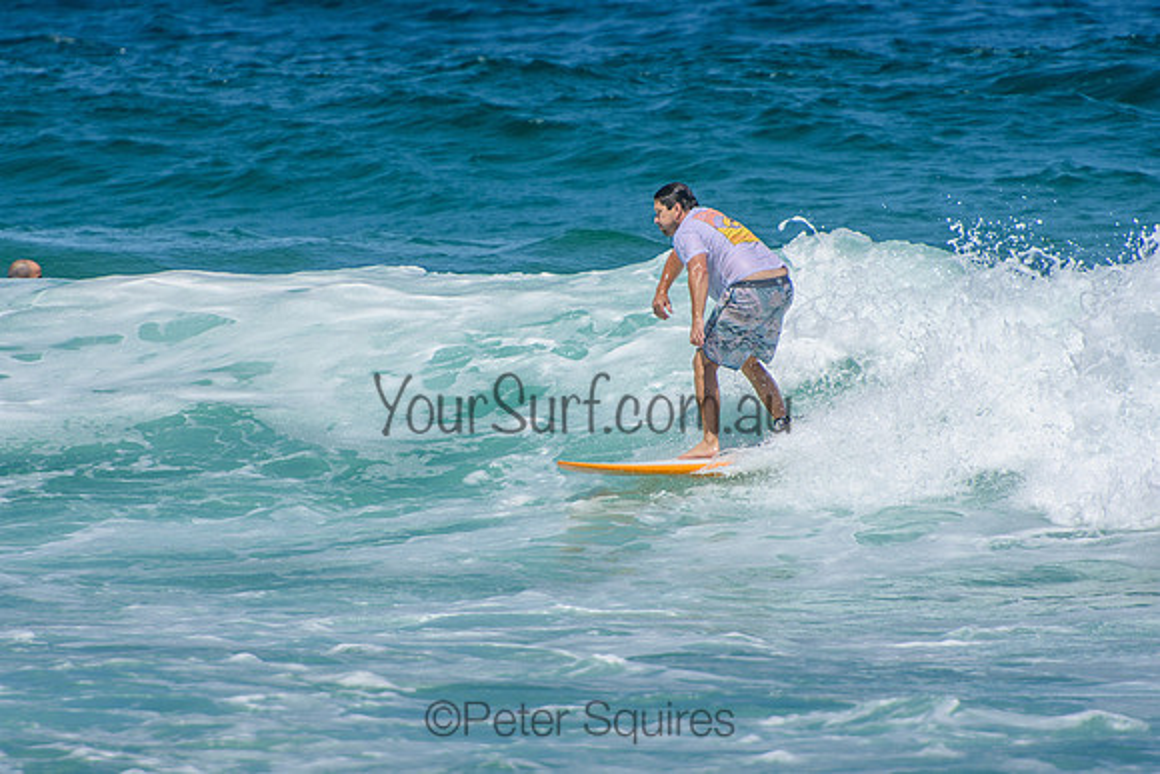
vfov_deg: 2.3
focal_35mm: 600
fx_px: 19337
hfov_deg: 3.4
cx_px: 580
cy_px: 387
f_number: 5.6
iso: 200
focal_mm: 400
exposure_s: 1/2000
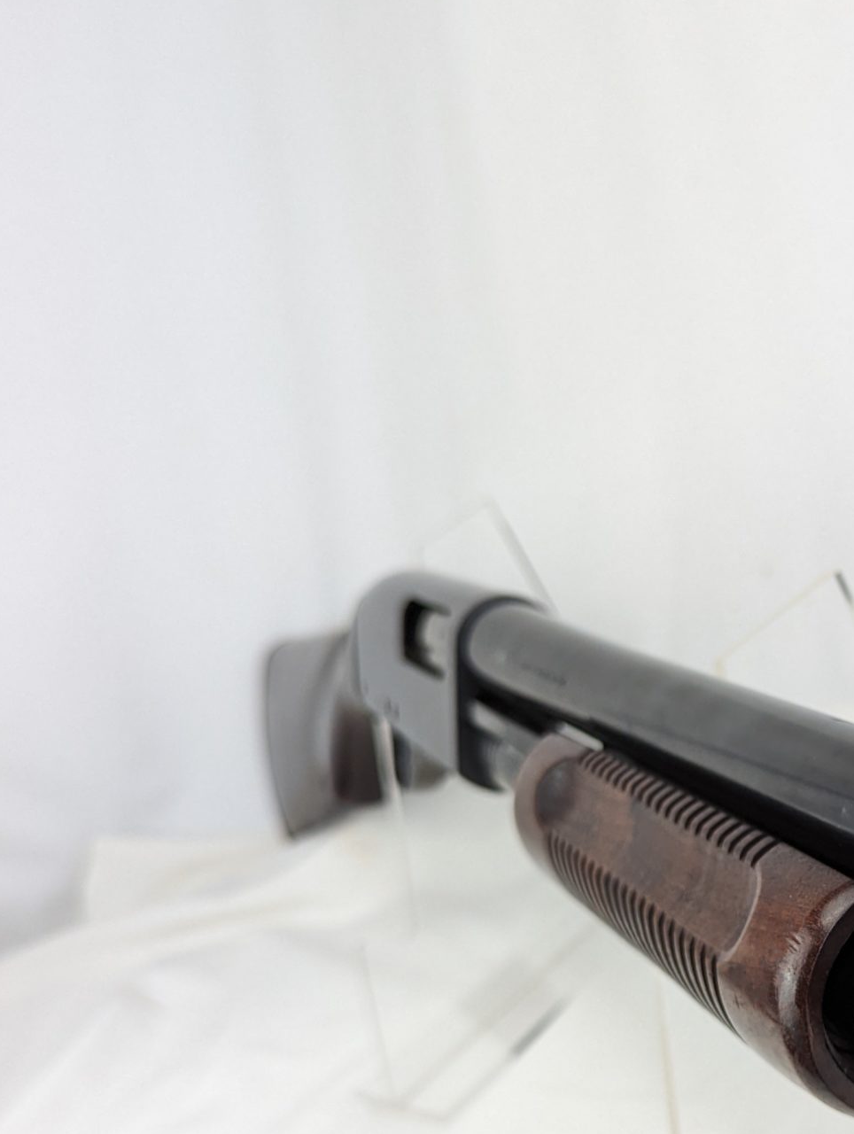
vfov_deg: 38.8
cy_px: 812
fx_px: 1575
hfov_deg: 28.6
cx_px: 835
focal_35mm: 48
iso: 136
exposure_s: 1/258
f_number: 1.85
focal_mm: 6.81
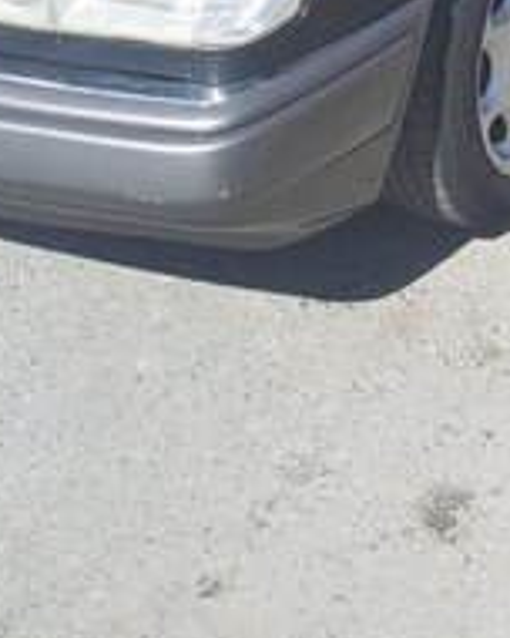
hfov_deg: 18.8
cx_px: 520
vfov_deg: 21.9
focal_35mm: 79
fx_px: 1491
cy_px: -171
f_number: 2.2
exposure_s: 1/959
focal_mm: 3.3
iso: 40
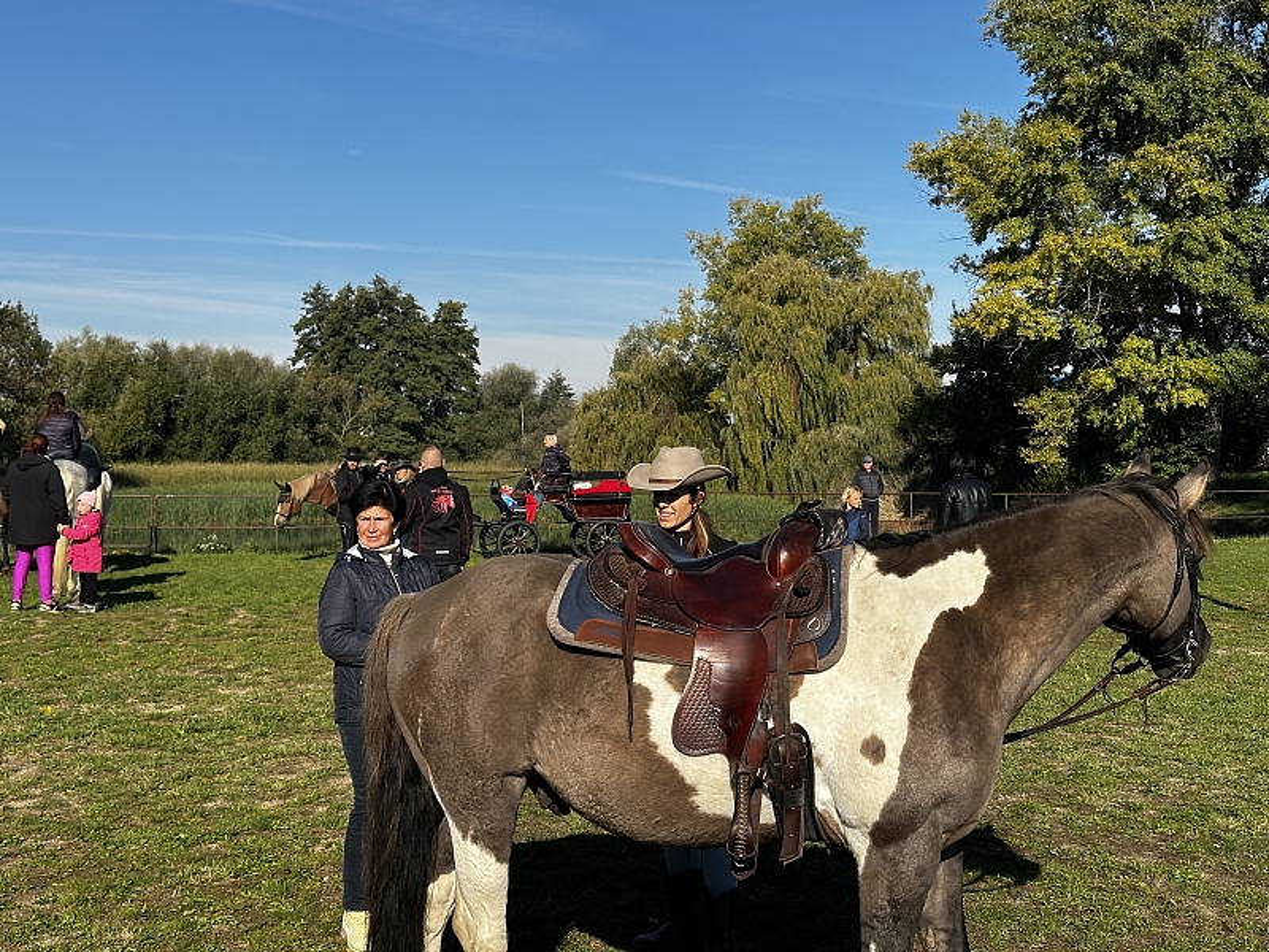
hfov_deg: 39.7
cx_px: 634
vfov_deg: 30.3
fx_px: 1760
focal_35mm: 48
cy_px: 476
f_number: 1.78
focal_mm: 6.86
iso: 64
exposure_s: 1/3731
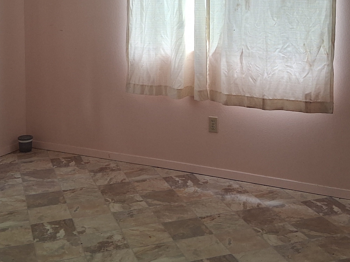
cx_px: 189
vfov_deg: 26.8
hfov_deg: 36.2
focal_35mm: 53
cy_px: 39
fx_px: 536
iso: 250
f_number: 1.8
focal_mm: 3.98
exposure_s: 1/120
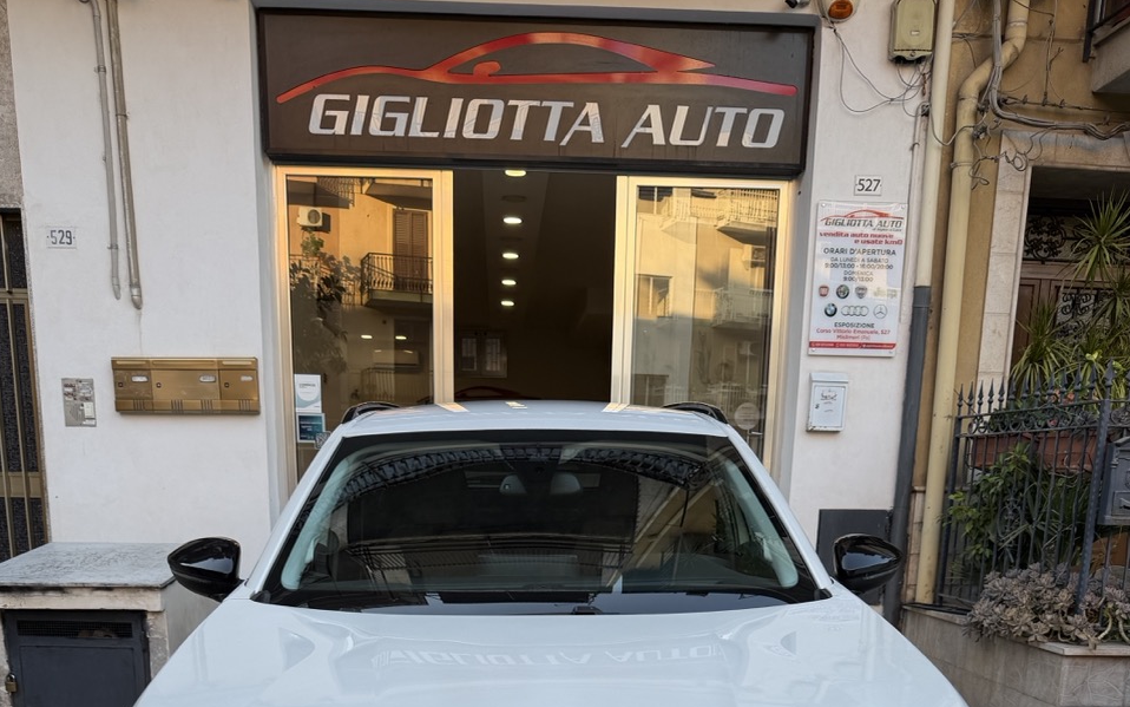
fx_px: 1047
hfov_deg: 56.7
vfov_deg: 33.6
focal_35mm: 34
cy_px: 732
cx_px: 565
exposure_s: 1/414
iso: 80
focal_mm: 6.76
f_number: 1.78
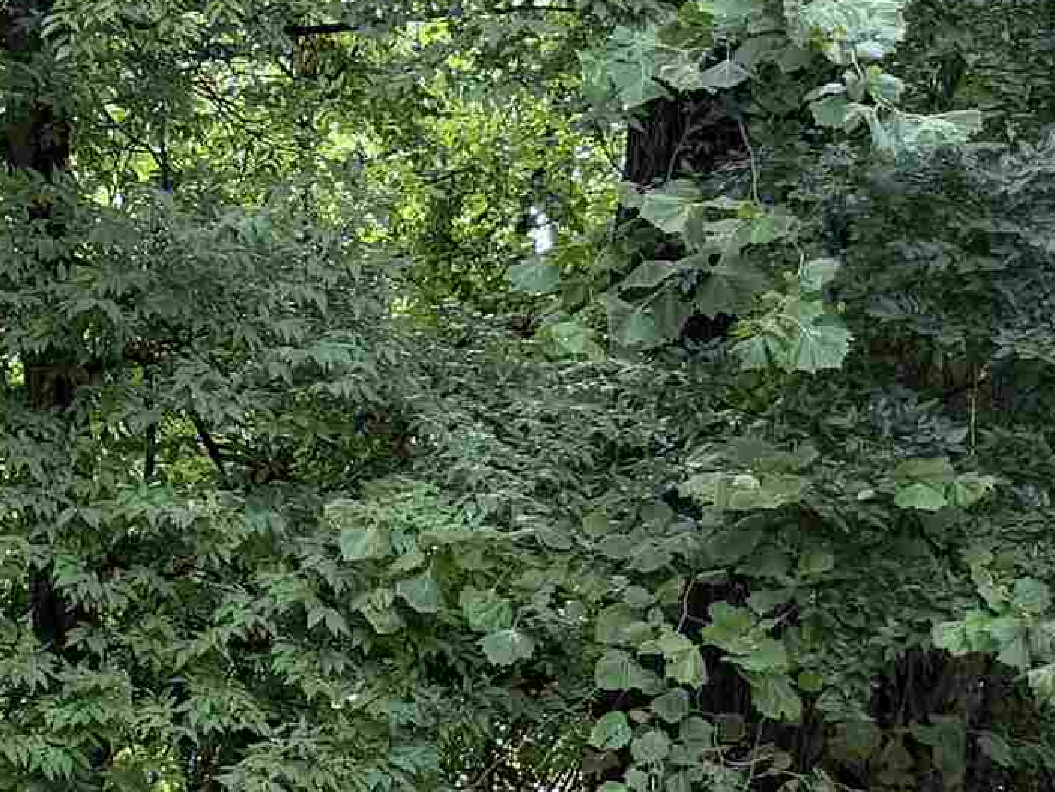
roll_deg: +2.5
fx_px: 3201
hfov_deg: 17.6
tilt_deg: -5.4
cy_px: 987
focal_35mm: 105
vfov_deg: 13.6
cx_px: -308
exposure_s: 1/264
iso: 80
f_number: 1.78
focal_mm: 6.76
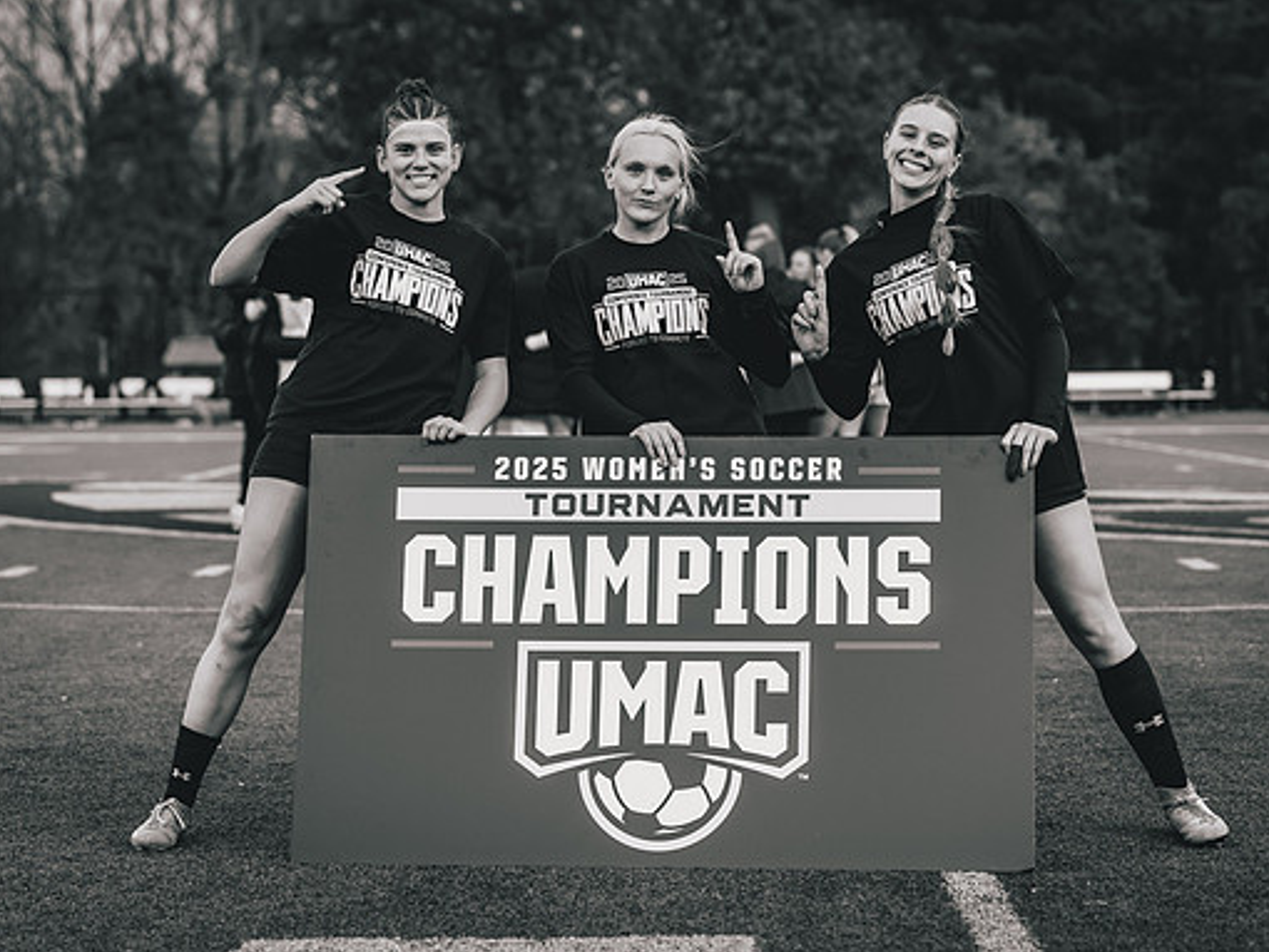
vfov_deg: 16.6
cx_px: 671
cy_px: 435
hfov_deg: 22.0
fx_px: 3264
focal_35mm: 89
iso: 800
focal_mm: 73
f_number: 2.8
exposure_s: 1/1600
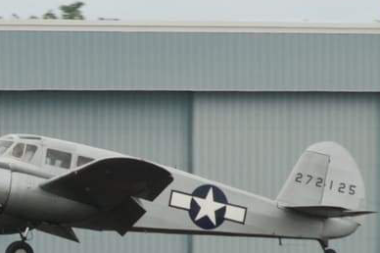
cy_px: 153
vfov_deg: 2.8
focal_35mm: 495
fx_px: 5220
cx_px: 106
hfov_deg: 4.2
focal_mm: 200
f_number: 9
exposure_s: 1/250
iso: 250
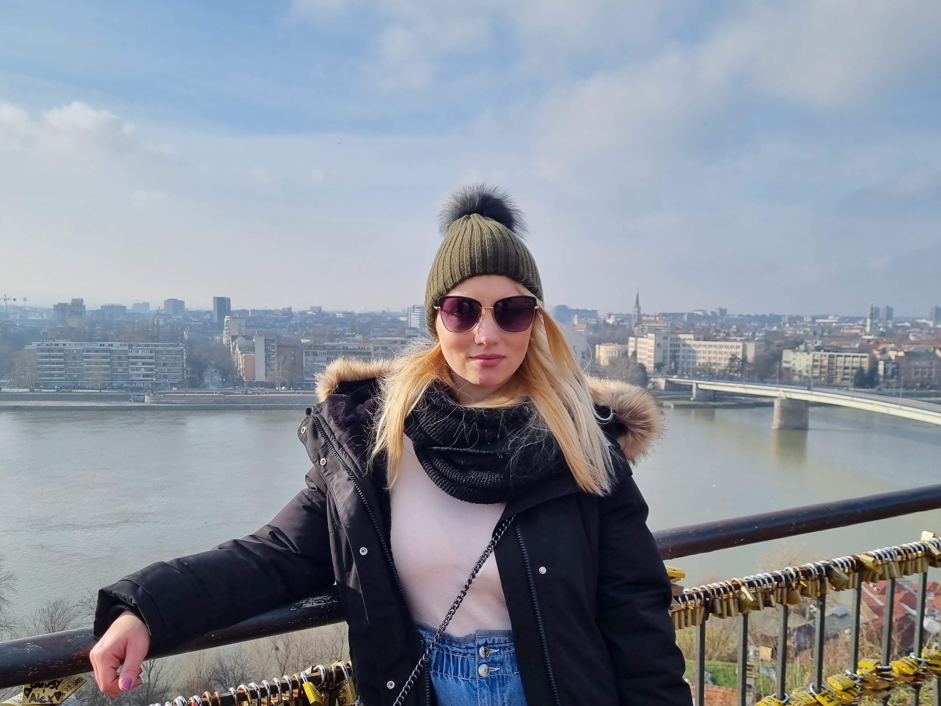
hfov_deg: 55.3
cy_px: 423
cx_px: 475
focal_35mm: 33
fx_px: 897
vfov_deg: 42.7
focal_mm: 5.4
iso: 50
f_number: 1.8
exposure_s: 1/2104
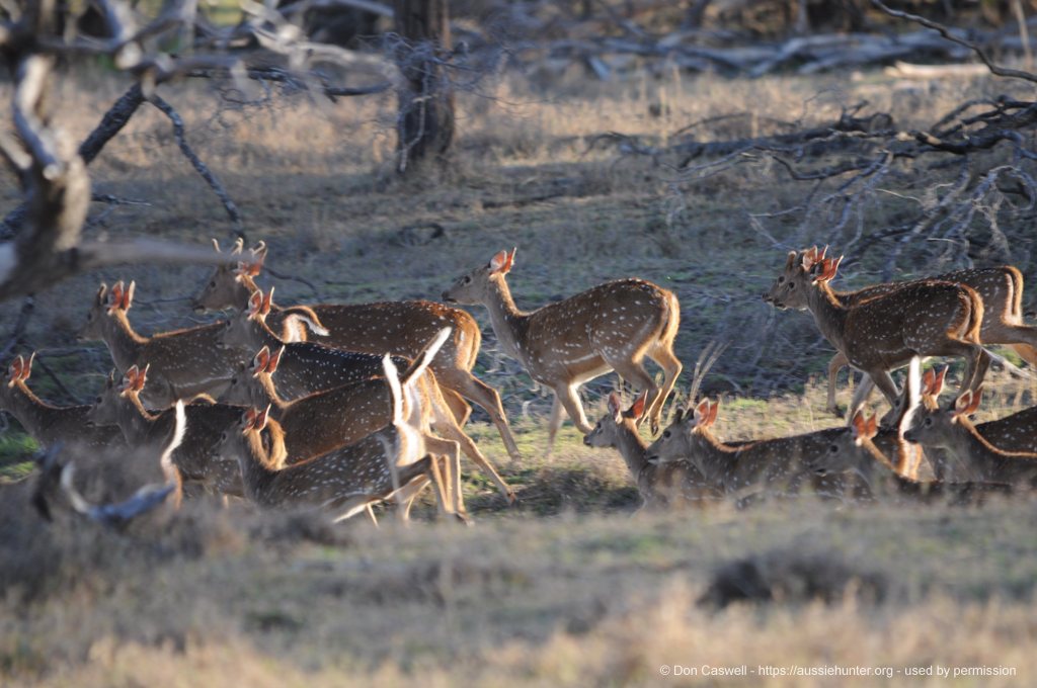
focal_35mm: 750
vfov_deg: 1.8
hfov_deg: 2.8
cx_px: 518
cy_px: 344
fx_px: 21577
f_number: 6.3
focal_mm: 500
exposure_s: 1/250
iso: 400
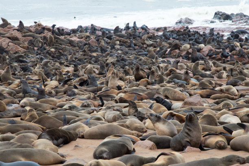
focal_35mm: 120
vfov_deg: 11.4
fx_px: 830
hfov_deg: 17.1
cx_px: 124
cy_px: 83
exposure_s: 1/800
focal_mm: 120
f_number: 13
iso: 2000
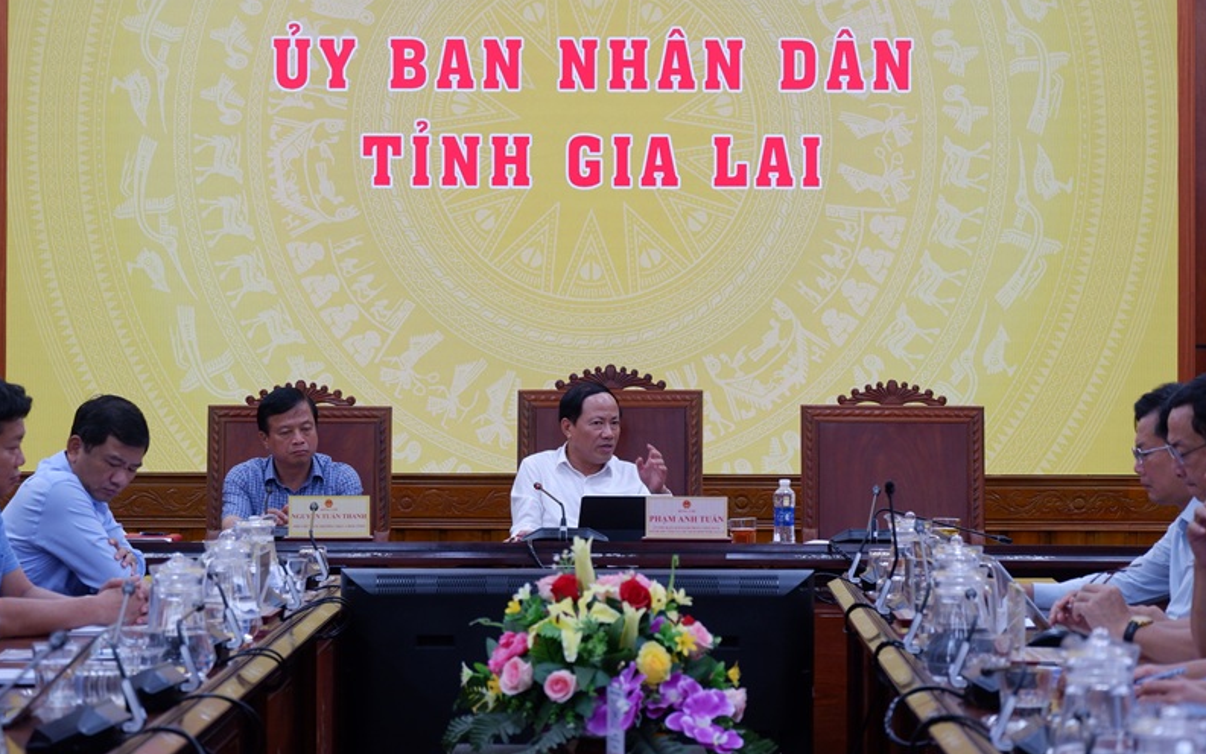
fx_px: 3616
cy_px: 382
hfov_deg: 18.9
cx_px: 599
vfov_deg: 11.9
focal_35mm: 110
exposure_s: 1/105
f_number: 5
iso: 800
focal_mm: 71.1
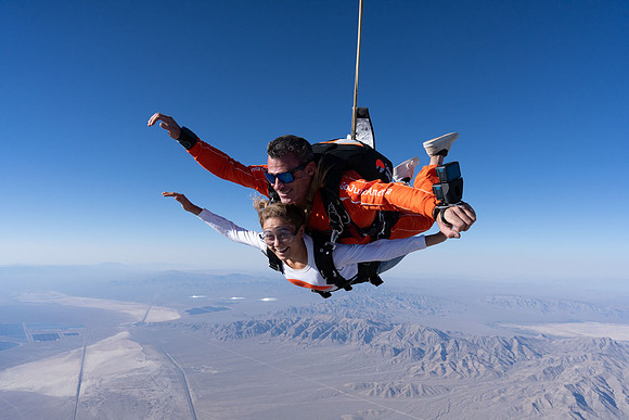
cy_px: 210
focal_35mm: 24
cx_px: 314
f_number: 10
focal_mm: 24
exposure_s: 1/2000
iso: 800
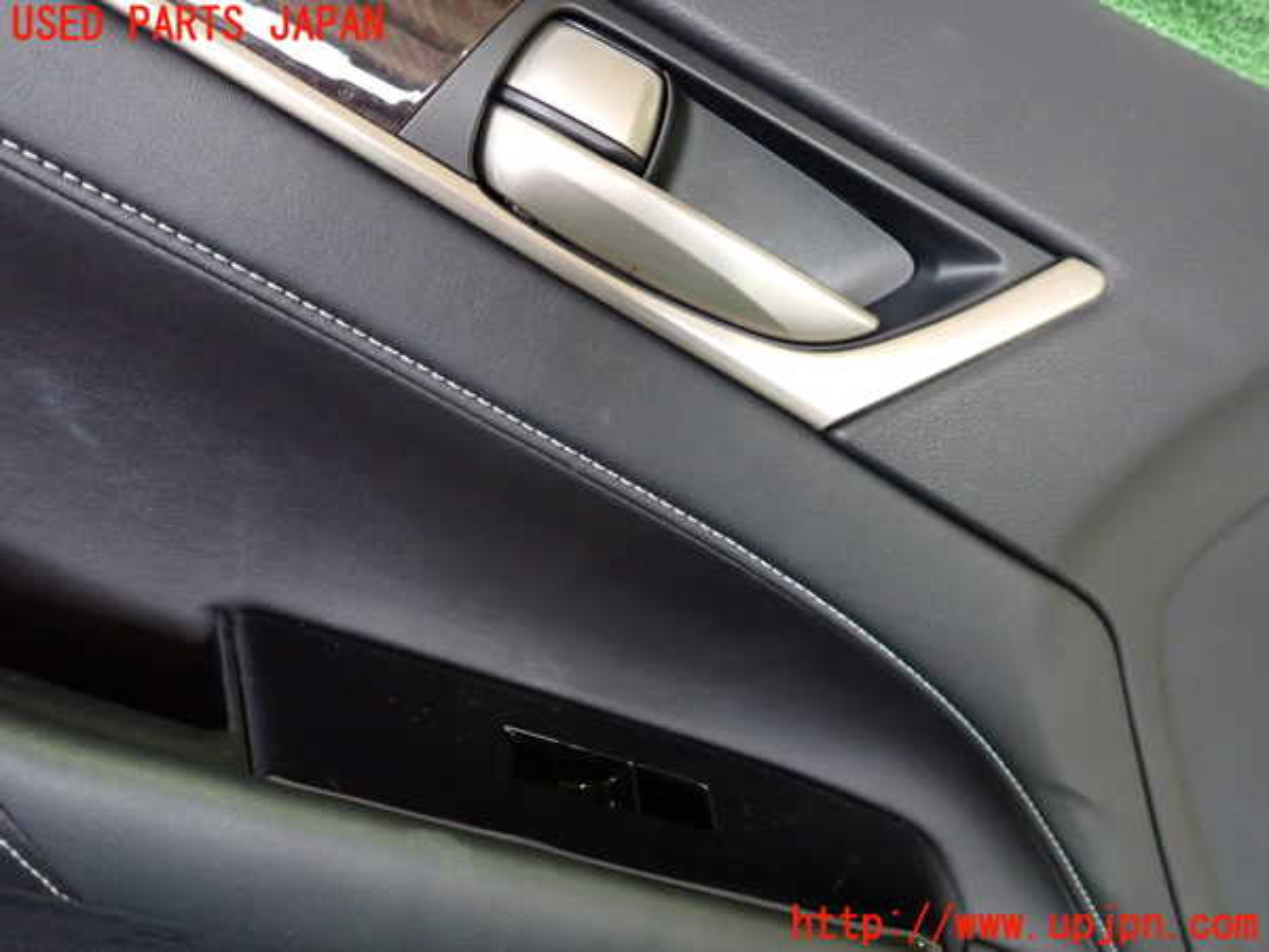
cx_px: 634
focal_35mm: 25
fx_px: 916
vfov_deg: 54.9
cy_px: 476
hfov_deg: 69.4
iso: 800
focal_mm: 4.5
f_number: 2
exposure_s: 1/30
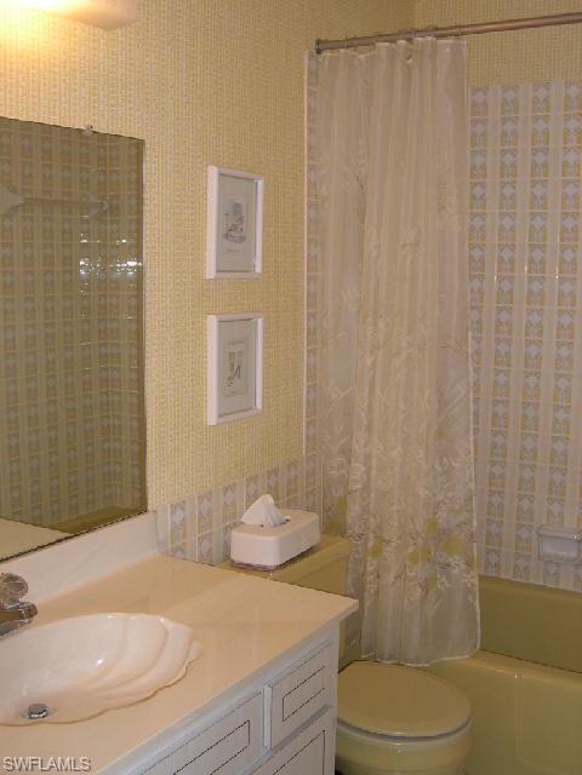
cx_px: 291
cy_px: 388
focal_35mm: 38
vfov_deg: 49.0
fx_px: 852
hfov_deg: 37.7
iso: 100
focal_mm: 8
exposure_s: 1/60
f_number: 2.8
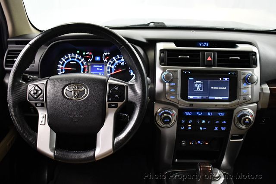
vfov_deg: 36.9
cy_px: 92
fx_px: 276
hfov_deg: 53.1
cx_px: 138
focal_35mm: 36
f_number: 3.5
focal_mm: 18
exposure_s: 1/80
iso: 3200
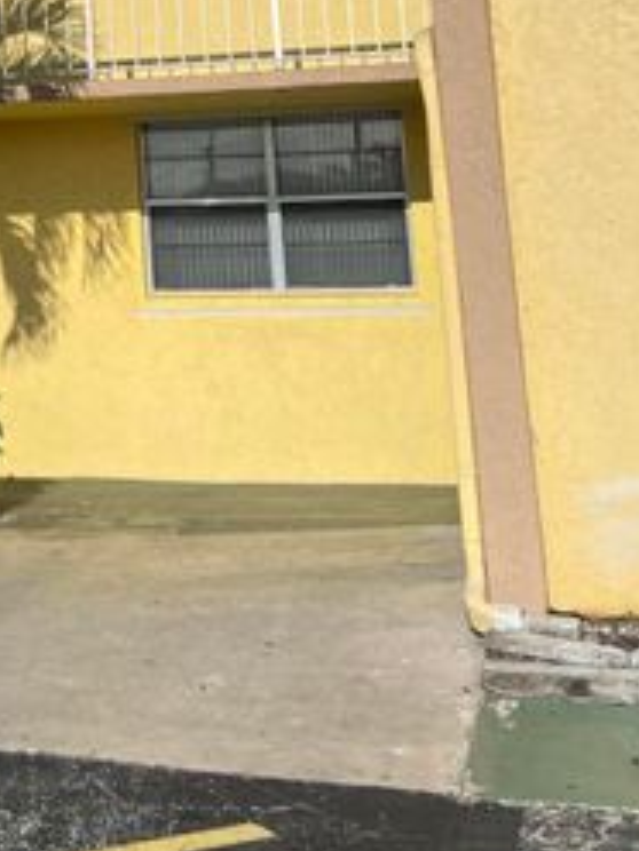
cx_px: -113
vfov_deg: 25.7
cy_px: -91
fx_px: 1723
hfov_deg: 19.8
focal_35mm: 70
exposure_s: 1/10309
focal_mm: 5.7
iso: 50
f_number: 1.5
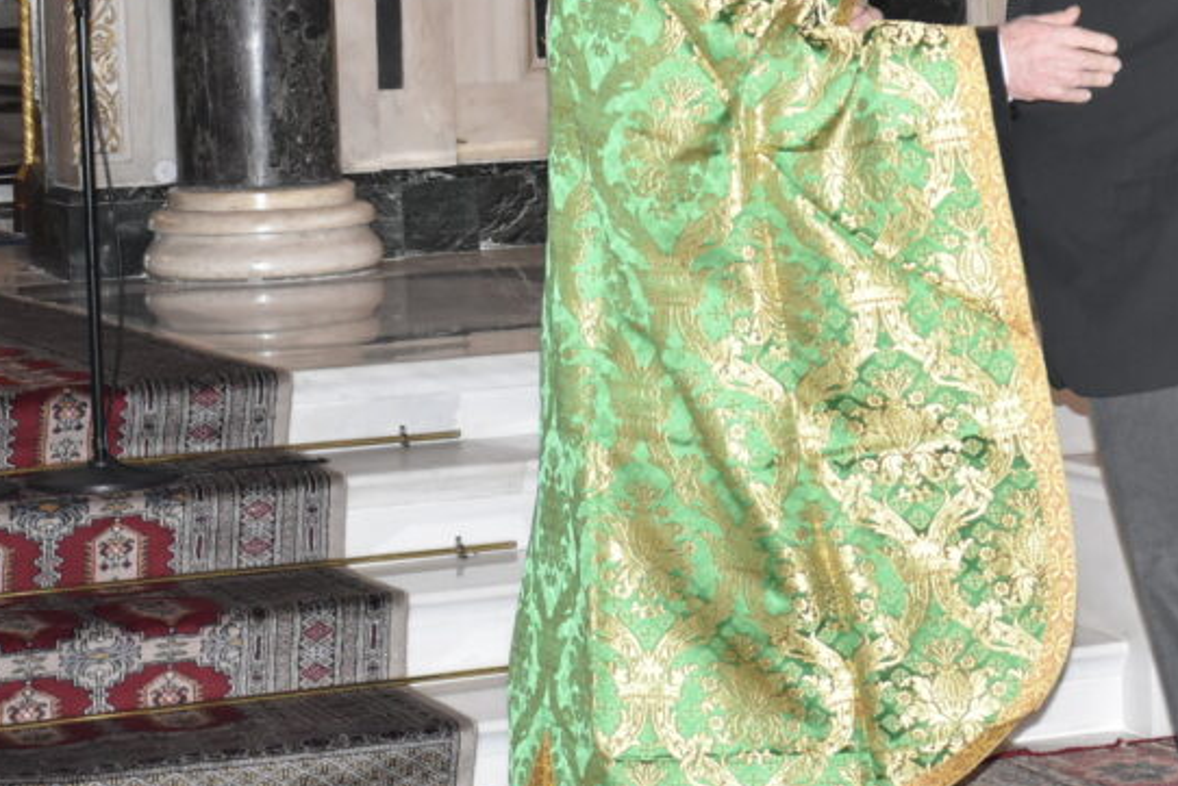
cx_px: 1082
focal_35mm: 119
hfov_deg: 16.9
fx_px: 3896
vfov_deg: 11.5
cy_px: 119
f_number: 5.6
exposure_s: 1/60
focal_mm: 42
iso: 1600
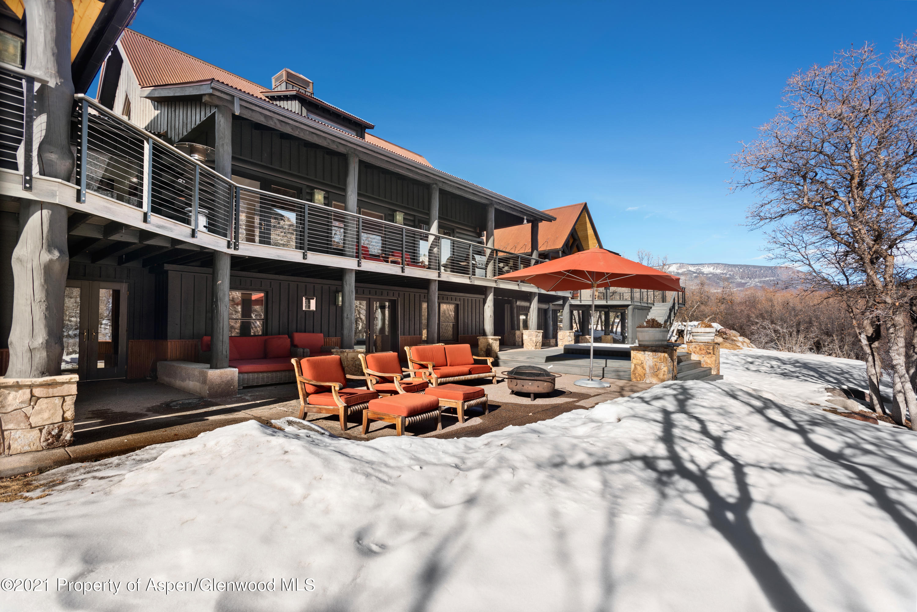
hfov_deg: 93.3
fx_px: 433
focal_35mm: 17
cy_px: 306
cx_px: 458
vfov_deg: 70.5
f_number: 7.1
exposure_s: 1/100
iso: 320
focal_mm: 17
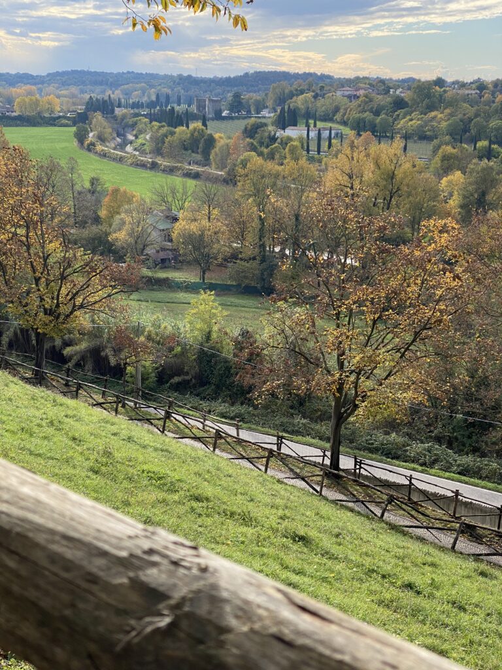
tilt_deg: -14.2
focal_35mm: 52
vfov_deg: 36.8
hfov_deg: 28.0
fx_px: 1005
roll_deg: -1.6
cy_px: 335
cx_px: 251
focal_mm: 6
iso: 20
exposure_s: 1/922
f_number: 2
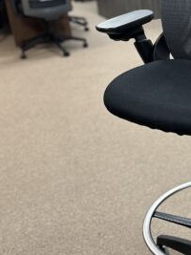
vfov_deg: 32.2
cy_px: 112
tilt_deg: -22.5
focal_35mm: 60
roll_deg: +1.5
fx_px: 442
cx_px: 222
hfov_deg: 22.7
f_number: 1.78
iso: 160
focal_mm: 6.86
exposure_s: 1/60
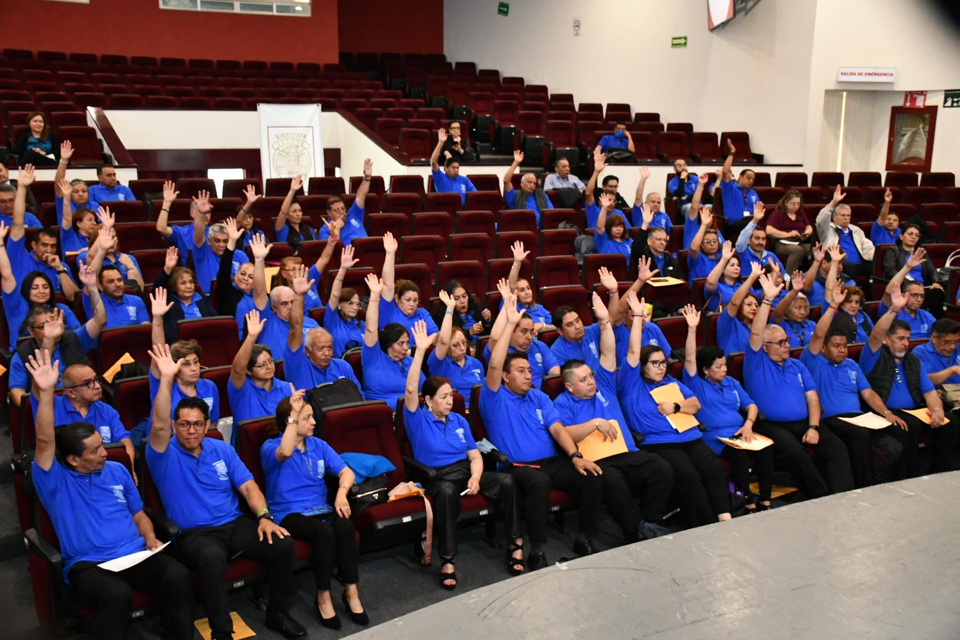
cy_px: 320
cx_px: 480
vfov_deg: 34.2
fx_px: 1040
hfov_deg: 49.6
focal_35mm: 39
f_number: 4
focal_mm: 26
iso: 3600
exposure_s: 1/60
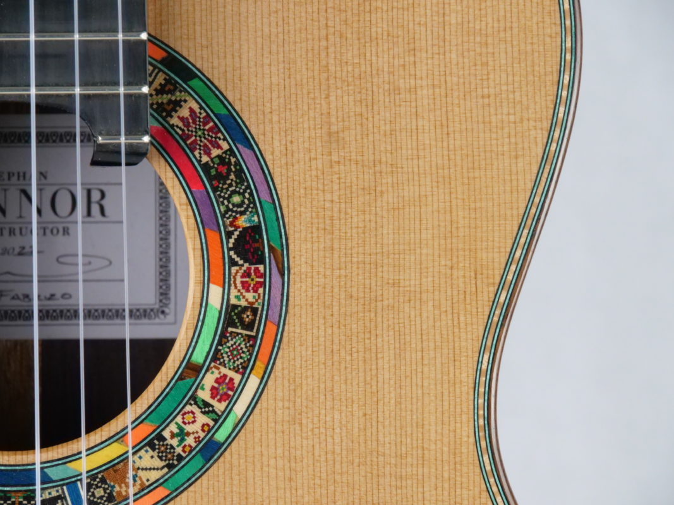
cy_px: 252
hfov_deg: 7.3
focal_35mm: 270
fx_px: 5257
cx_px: 337
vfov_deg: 5.5
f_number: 10
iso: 3200
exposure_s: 1/125
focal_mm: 135
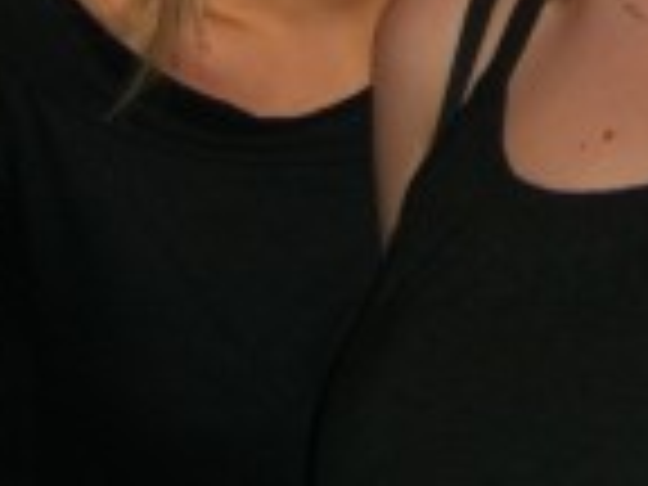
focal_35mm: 158
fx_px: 2958
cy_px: -230
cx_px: 742
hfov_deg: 12.3
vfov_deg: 9.2
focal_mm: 7.9
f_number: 2.8
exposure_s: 1/60
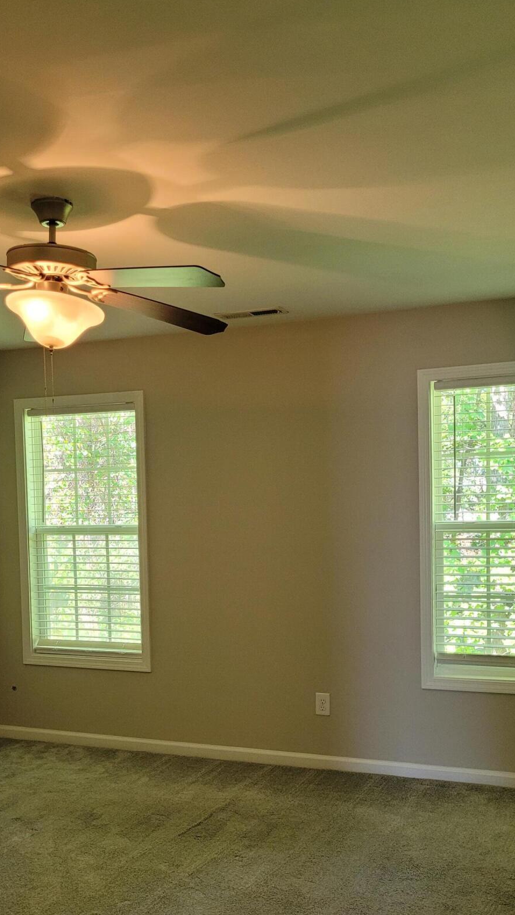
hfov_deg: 32.7
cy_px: 548
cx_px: 191
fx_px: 874
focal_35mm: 36
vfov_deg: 54.9
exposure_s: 1/120
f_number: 1.8
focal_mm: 5.4
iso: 320
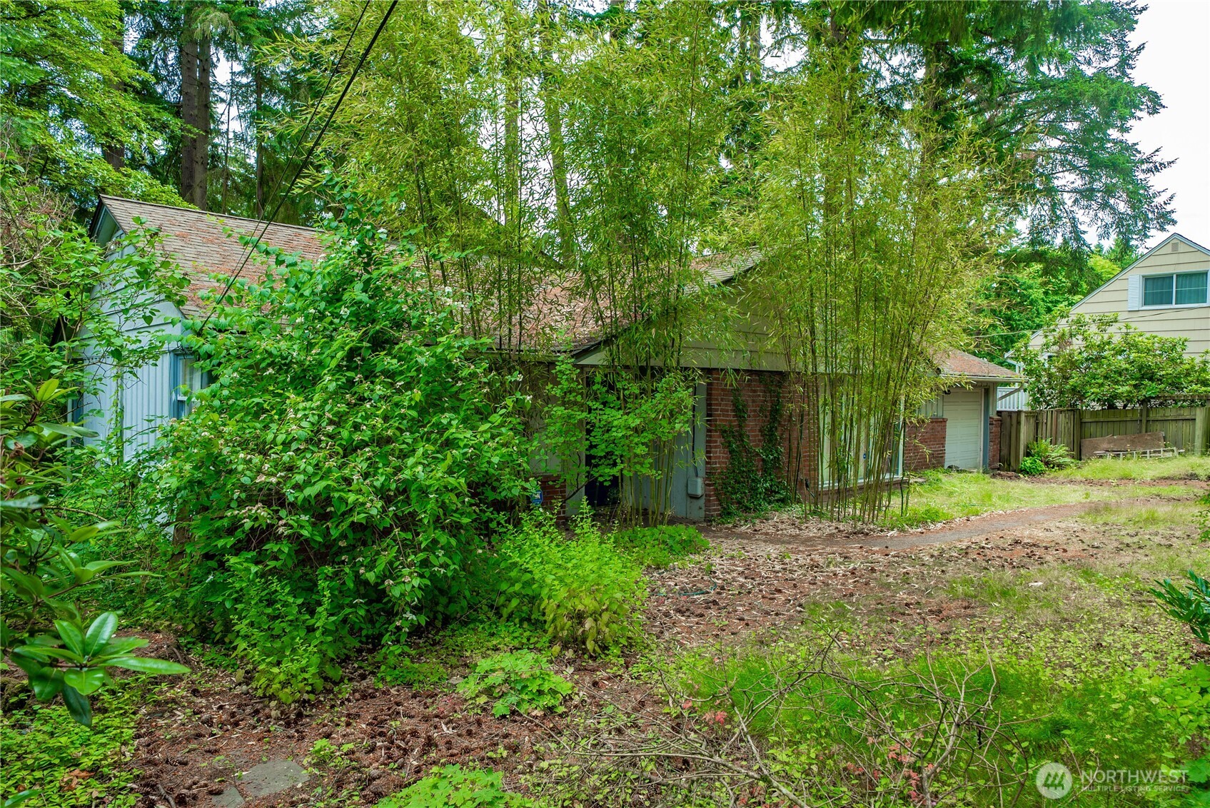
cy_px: 404
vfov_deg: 57.3
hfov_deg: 78.6
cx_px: 605
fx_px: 740
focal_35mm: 22
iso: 80
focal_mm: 22
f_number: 7.1
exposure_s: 1/30
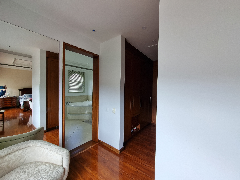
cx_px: 120
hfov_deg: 106.2
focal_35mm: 13
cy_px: 90
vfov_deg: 89.9
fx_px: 90
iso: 50
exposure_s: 1/120
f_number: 2.2
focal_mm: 1.74
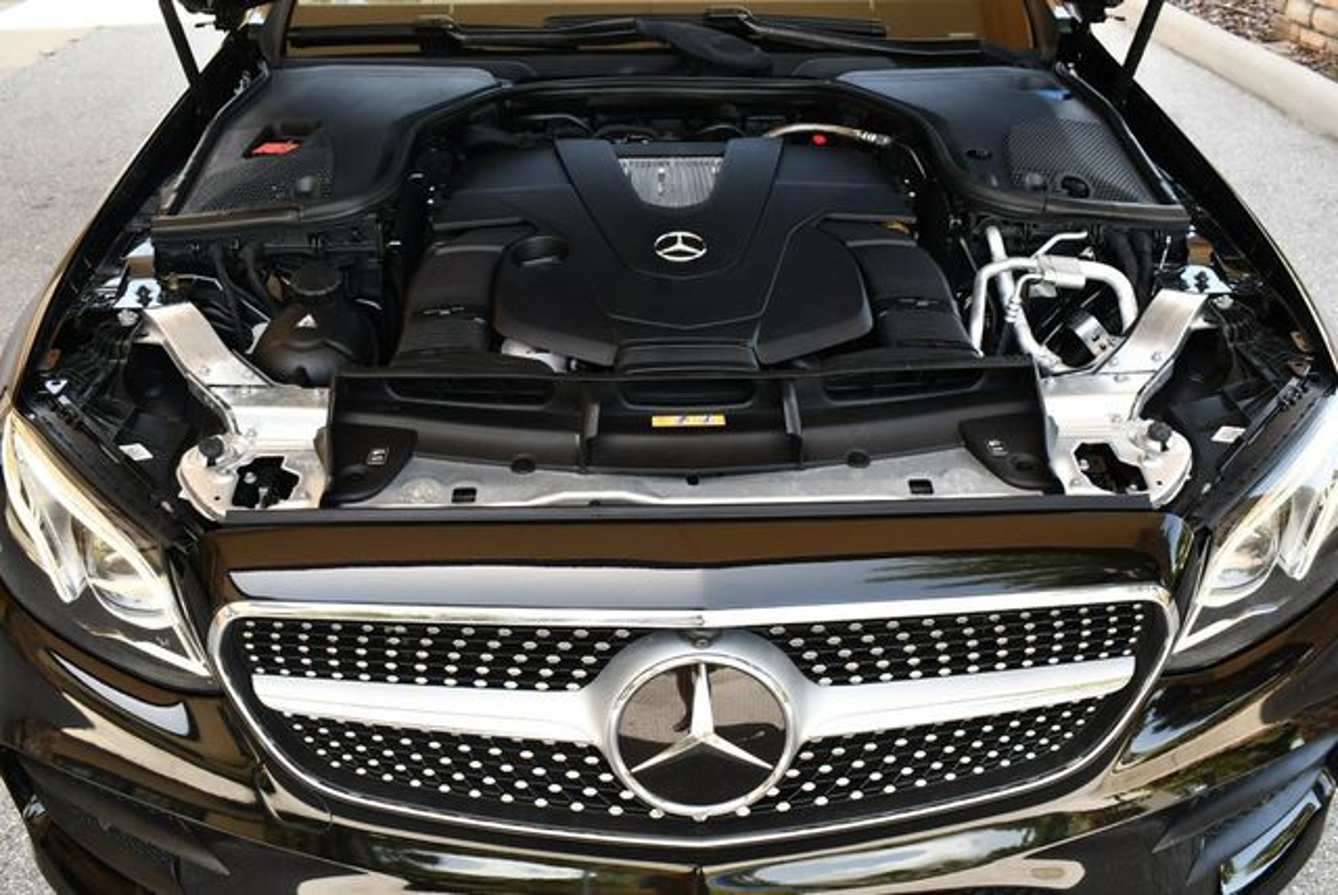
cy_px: 448
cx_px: 669
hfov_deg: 53.1
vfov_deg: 36.9
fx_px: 1339
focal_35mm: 36
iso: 400
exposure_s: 1/250
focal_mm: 18
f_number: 5
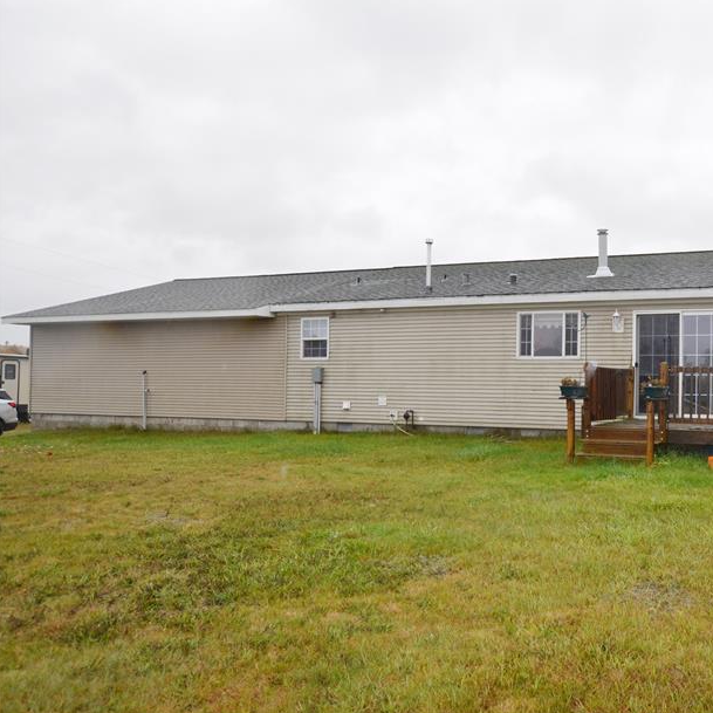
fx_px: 699
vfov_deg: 54.0
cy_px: 375
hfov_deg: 50.0
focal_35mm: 30
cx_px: 596
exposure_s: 1/200
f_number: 5.6
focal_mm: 14
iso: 100
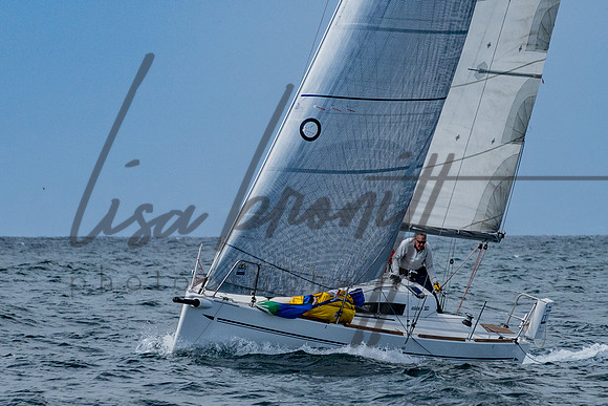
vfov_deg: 2.7
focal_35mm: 514
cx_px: 207
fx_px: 8675
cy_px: 190
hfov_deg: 4.0
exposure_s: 1/3200
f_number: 6.3
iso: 200
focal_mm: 200
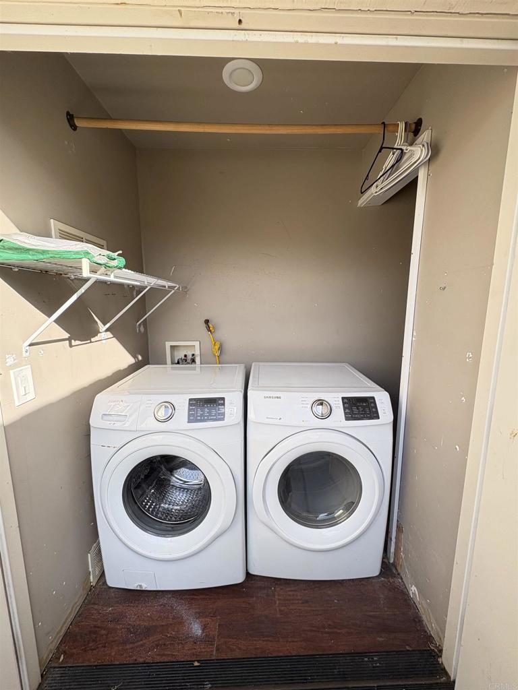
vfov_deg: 102.1
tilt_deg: -6.5
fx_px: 279
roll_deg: +0.2
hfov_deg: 85.7
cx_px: 259
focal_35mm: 14
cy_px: 345
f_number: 2.2
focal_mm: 2.22
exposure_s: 1/366
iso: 40
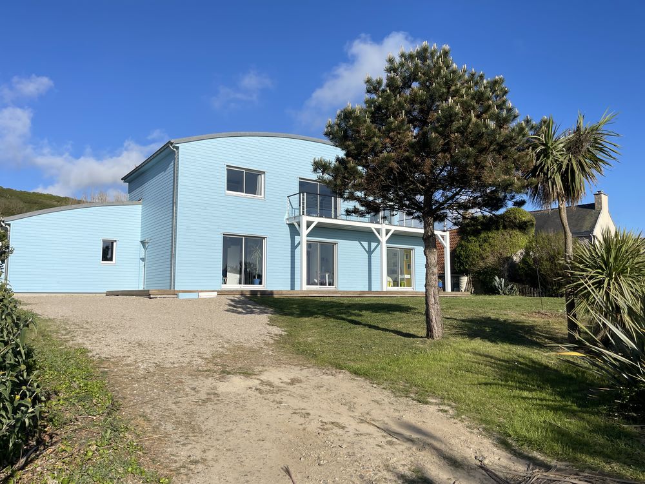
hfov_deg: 69.4
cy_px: 242
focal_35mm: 25
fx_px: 466
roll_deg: +0.3
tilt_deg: +6.1
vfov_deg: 54.9
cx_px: 322
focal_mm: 5.1
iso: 32
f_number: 1.6
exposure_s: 1/5618
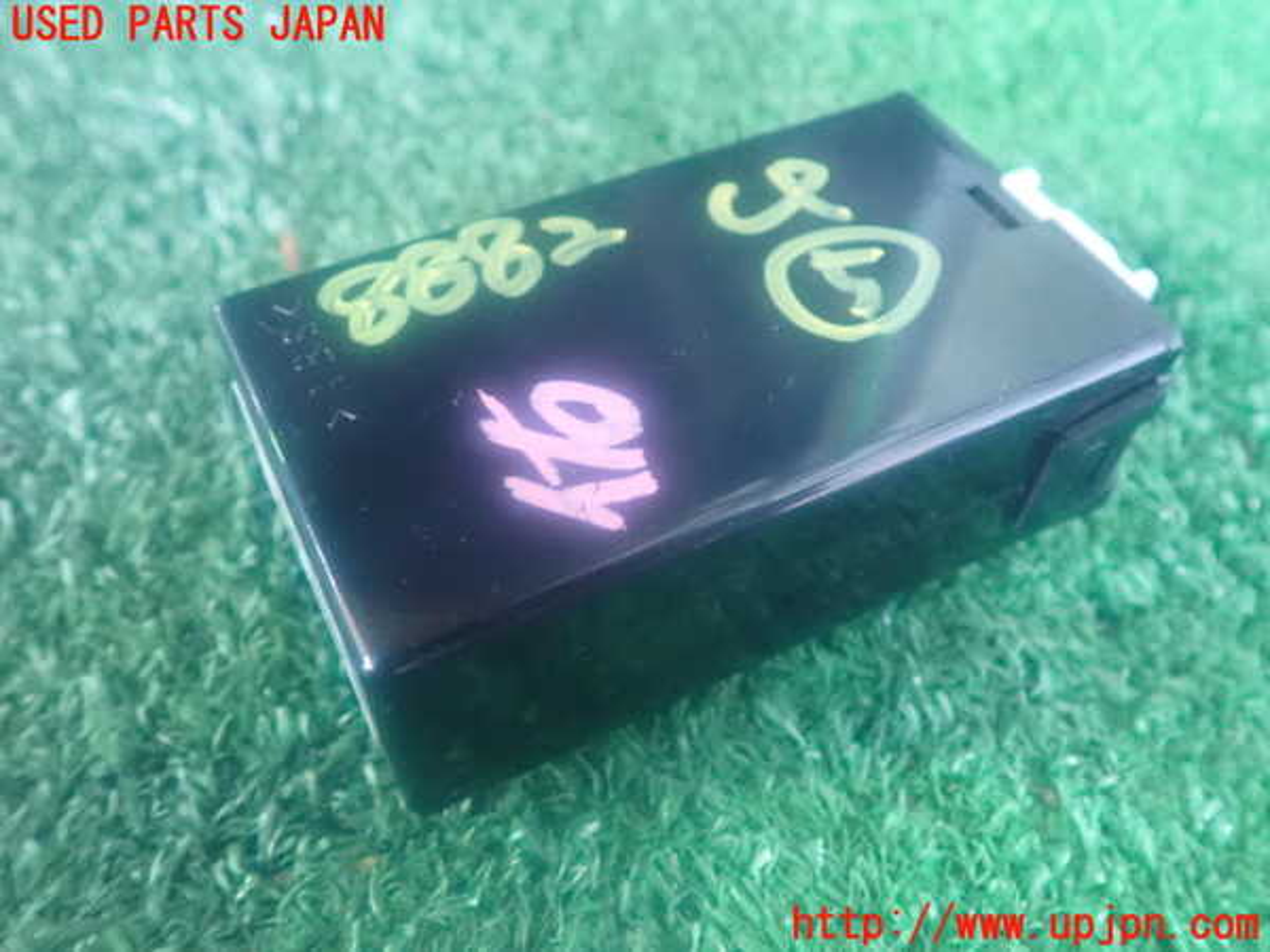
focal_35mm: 30
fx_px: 1101
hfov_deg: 60.0
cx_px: 635
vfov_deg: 46.8
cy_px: 476
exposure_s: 1/10
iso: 1600
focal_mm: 5.5
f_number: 2.3
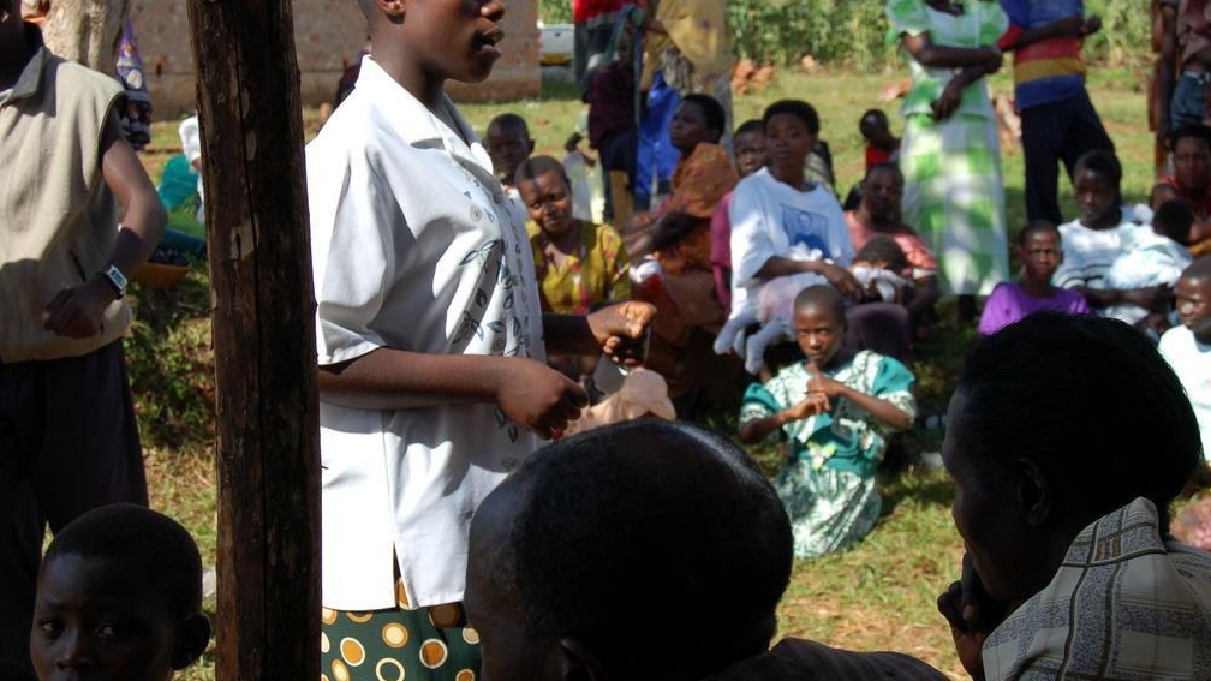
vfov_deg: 18.0
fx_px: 2151
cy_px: 316
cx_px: 608
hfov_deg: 31.4
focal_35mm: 67
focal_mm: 42
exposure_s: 1/250
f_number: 8
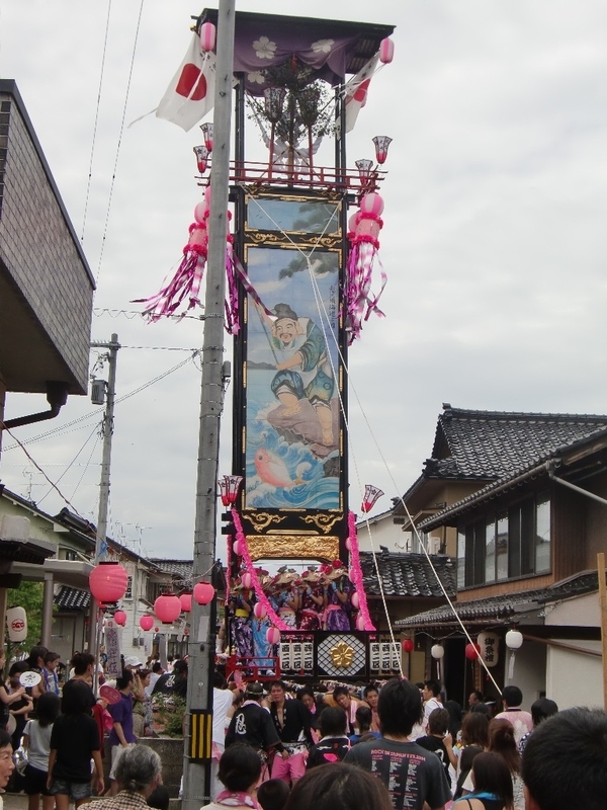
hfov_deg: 26.6
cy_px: 405
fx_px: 1286
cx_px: 304
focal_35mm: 55
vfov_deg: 34.9
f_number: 3.6
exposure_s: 1/1000
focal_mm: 9.8
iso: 64
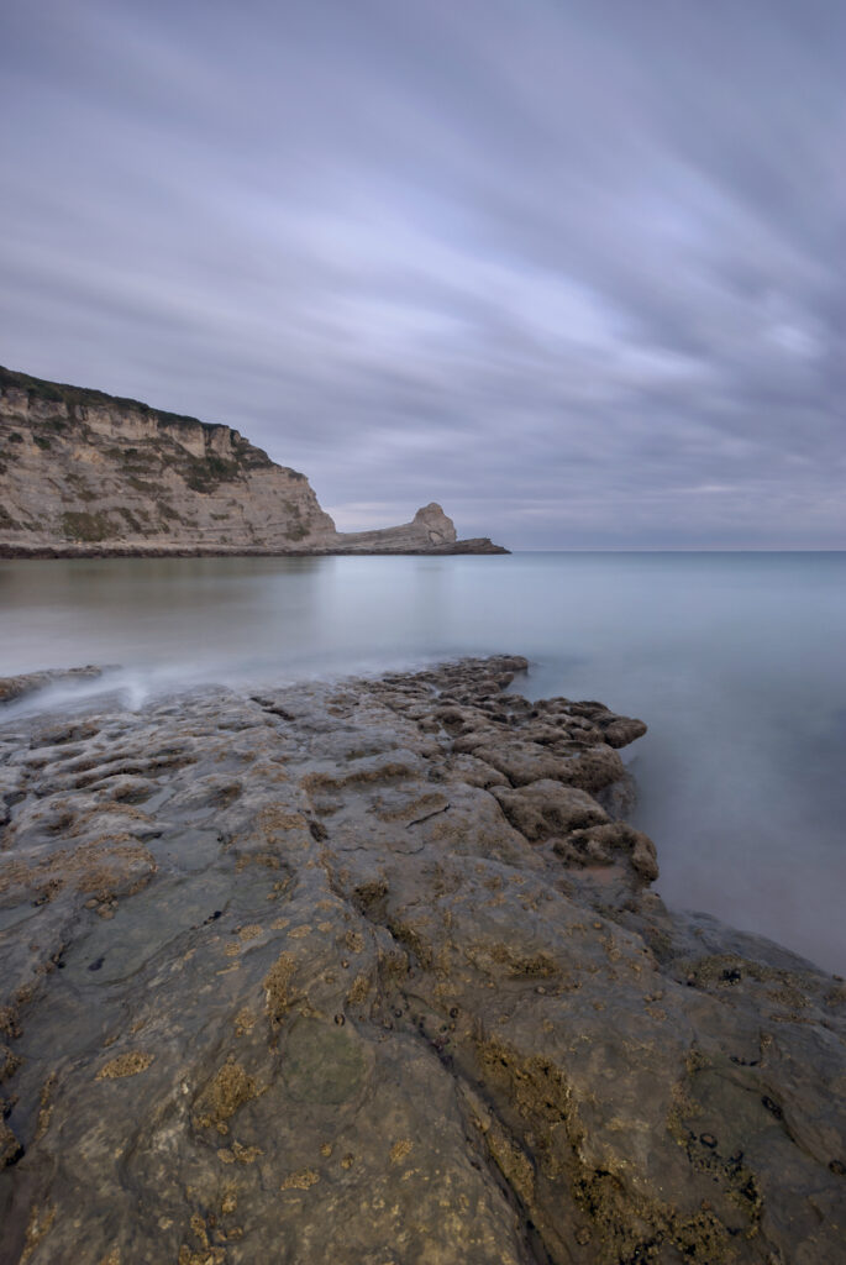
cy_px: 632
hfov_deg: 77.5
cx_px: 423
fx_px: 527
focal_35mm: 15
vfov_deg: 100.3
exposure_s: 119
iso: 100
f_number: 9
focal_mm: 10
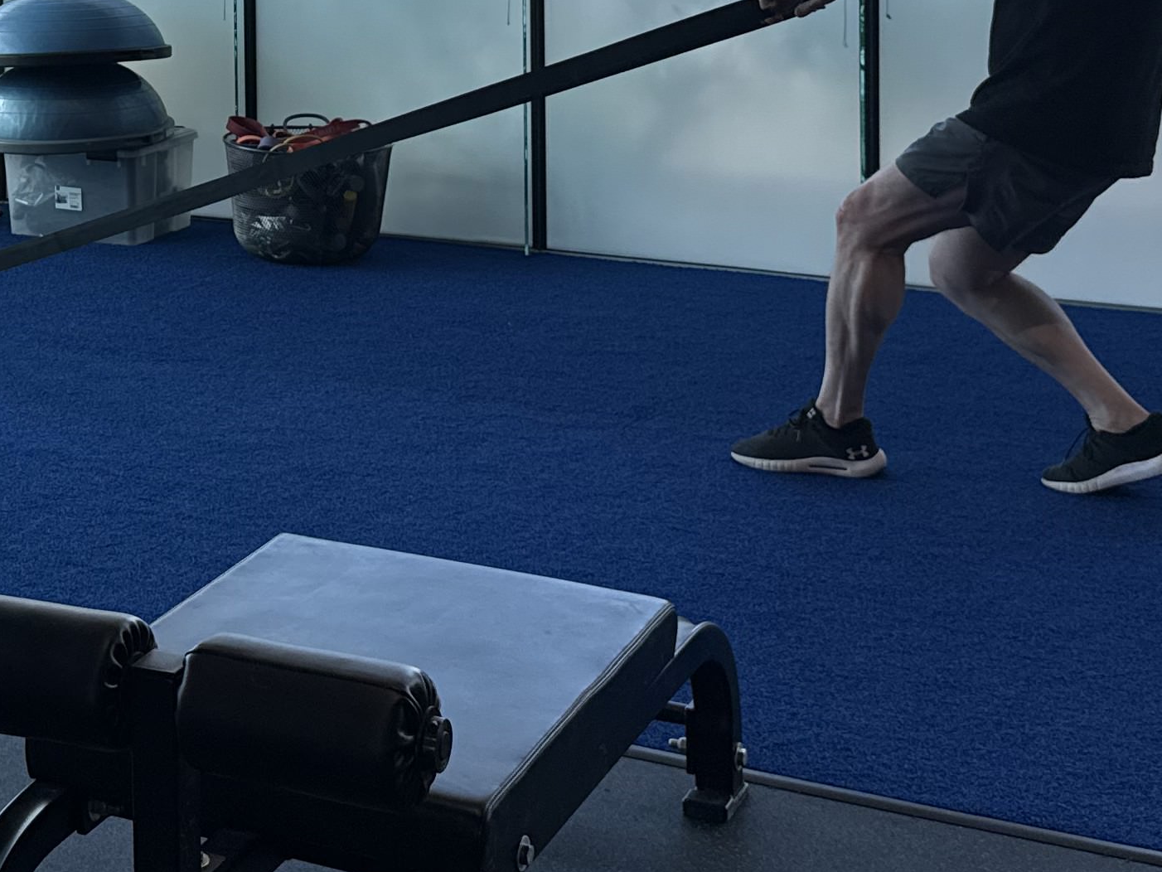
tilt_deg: -2.9
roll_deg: +0.7
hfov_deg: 27.6
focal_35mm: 69
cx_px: 220
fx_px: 2317
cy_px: -94
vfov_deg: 20.3
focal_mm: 6.76
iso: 80
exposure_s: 1/303
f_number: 1.78
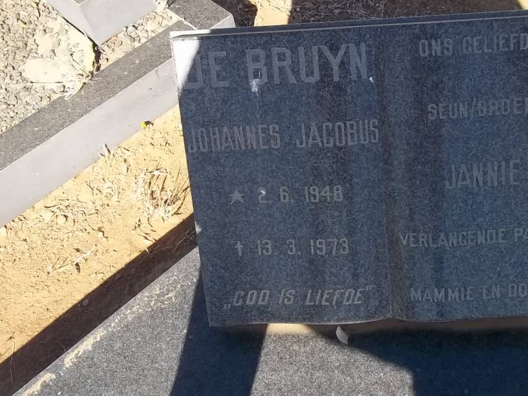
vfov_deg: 30.9
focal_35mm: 47
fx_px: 717
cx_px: 342
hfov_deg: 40.0
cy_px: 218
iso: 80
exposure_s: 1/200
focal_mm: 5.7
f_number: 5.5
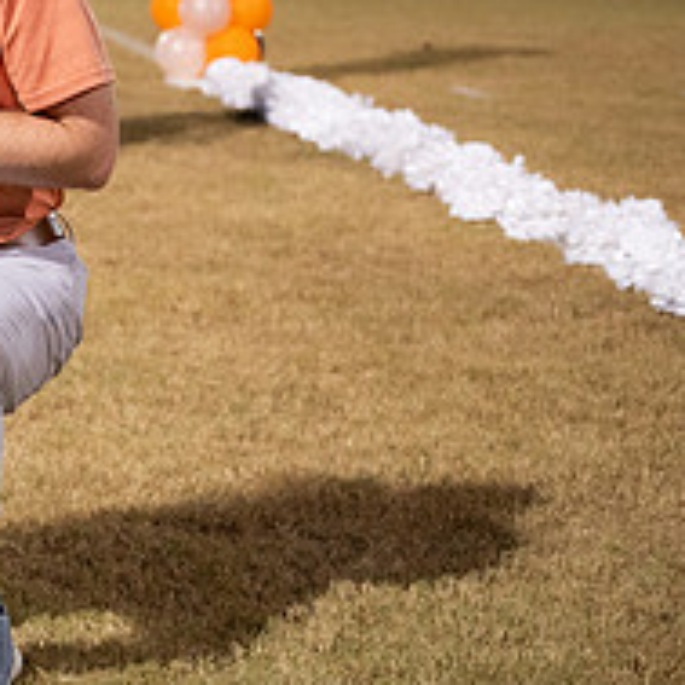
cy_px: 145
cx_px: -221
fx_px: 3448
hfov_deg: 11.1
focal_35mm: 154
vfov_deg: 11.3
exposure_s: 1/250
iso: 3200
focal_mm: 57
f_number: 4
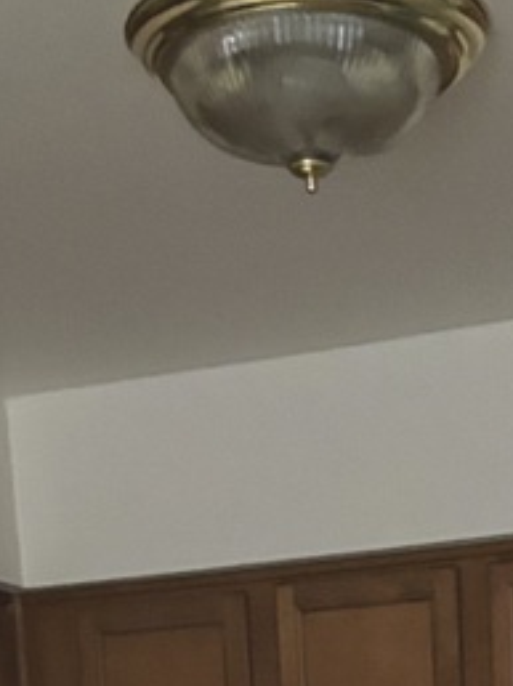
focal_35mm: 109
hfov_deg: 13.4
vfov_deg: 15.1
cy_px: 1321
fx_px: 2157
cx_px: 460
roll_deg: +1.1
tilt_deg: -10.0
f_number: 1.6
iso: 640
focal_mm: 5.96
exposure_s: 1/40
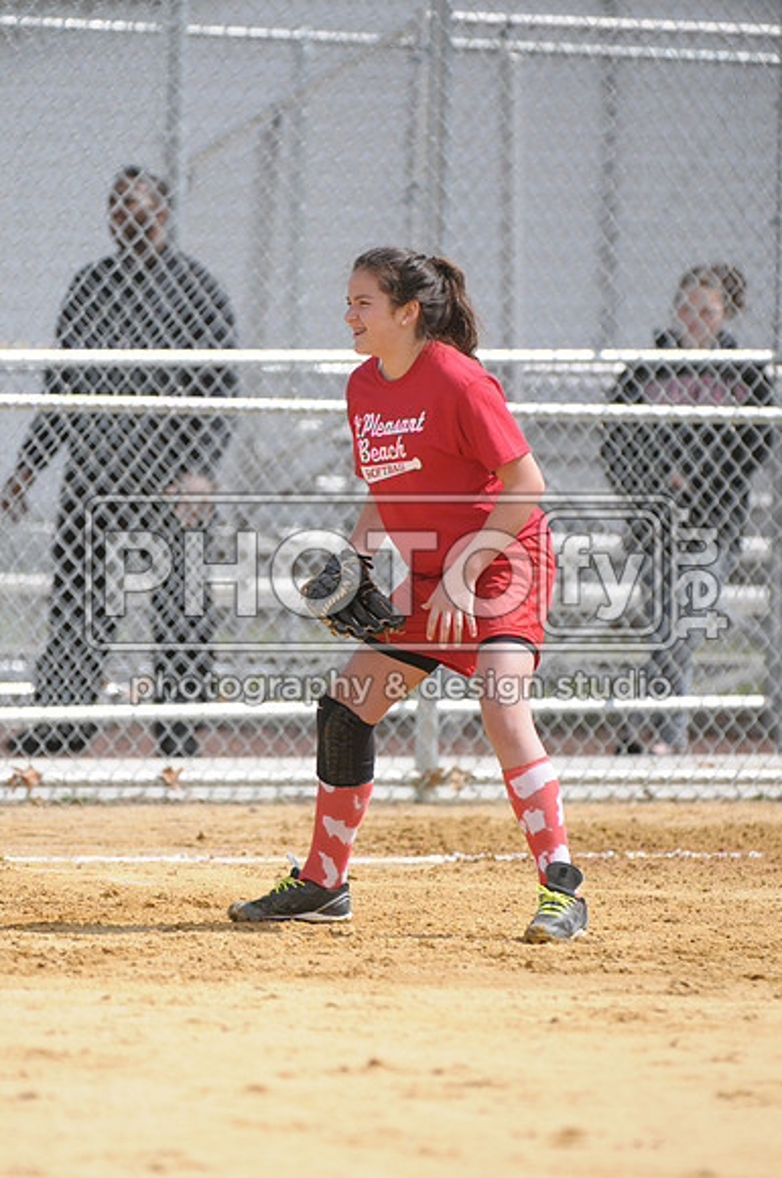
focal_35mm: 450
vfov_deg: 4.6
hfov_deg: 3.0
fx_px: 14705
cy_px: 589
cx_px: 391
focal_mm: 300
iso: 400
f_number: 4
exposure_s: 1/2500
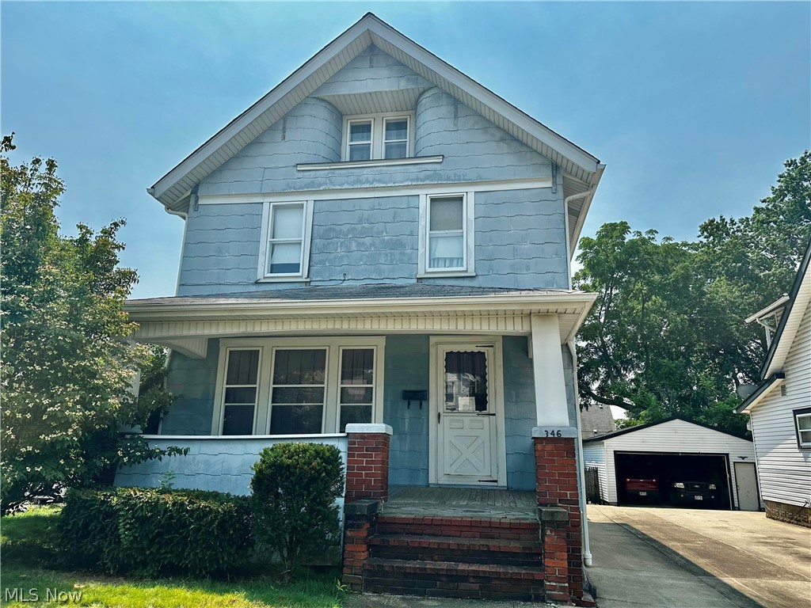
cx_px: 406
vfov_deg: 56.8
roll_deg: -1.5
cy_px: 304
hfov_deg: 71.6
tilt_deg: +14.6
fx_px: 562
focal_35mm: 24
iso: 80
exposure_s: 1/5525
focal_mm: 6.86
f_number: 1.78
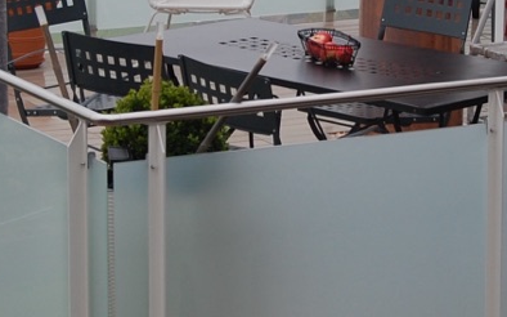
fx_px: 2998
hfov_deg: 9.7
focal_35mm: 217
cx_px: 349
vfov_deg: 6.0
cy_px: 30
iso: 200
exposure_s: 1/160
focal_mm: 40
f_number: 6.3
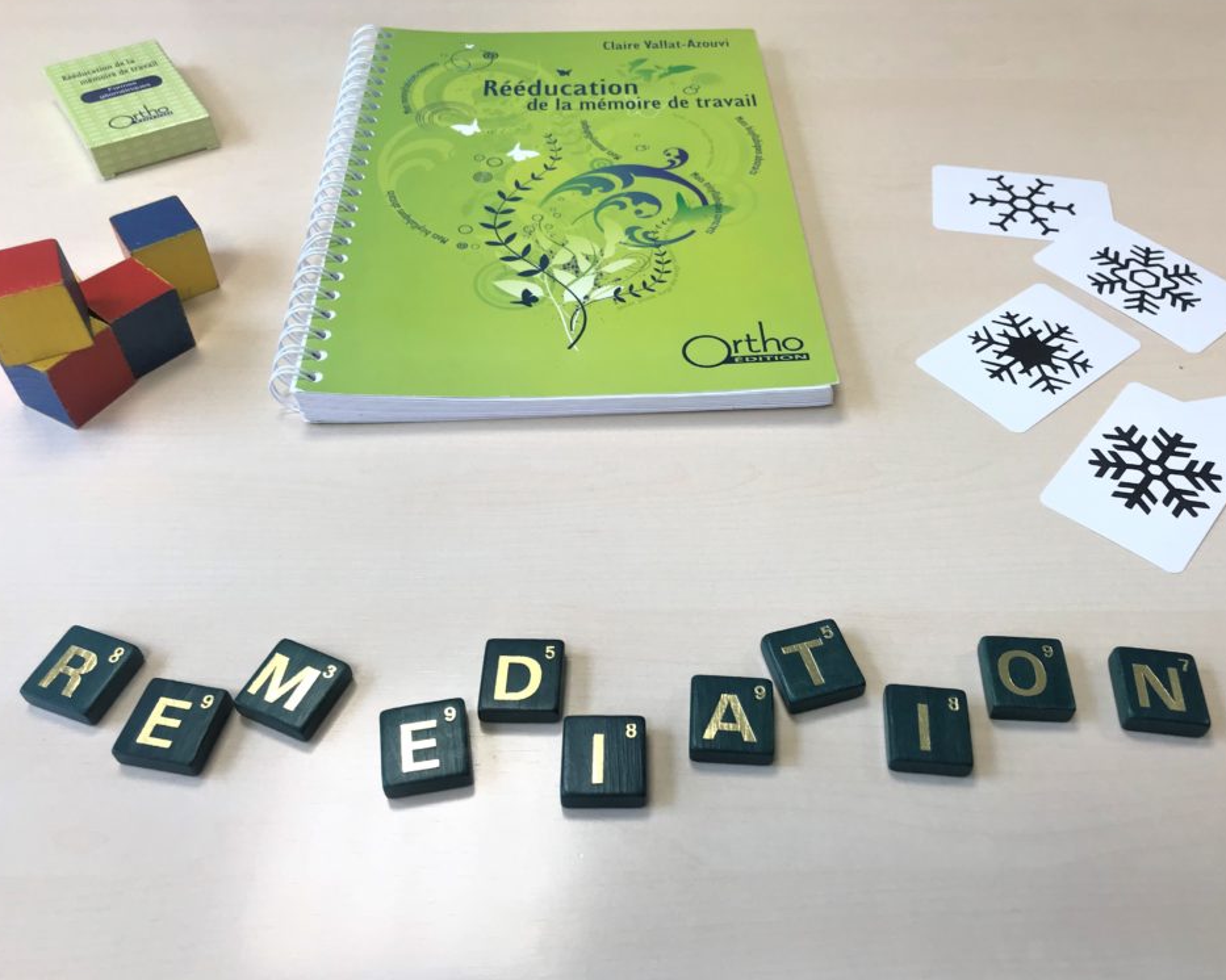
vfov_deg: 48.5
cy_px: 486
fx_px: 1088
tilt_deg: -50.1
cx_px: 657
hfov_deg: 58.7
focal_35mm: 30
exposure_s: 1/100
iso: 20
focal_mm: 3.99
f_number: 1.8
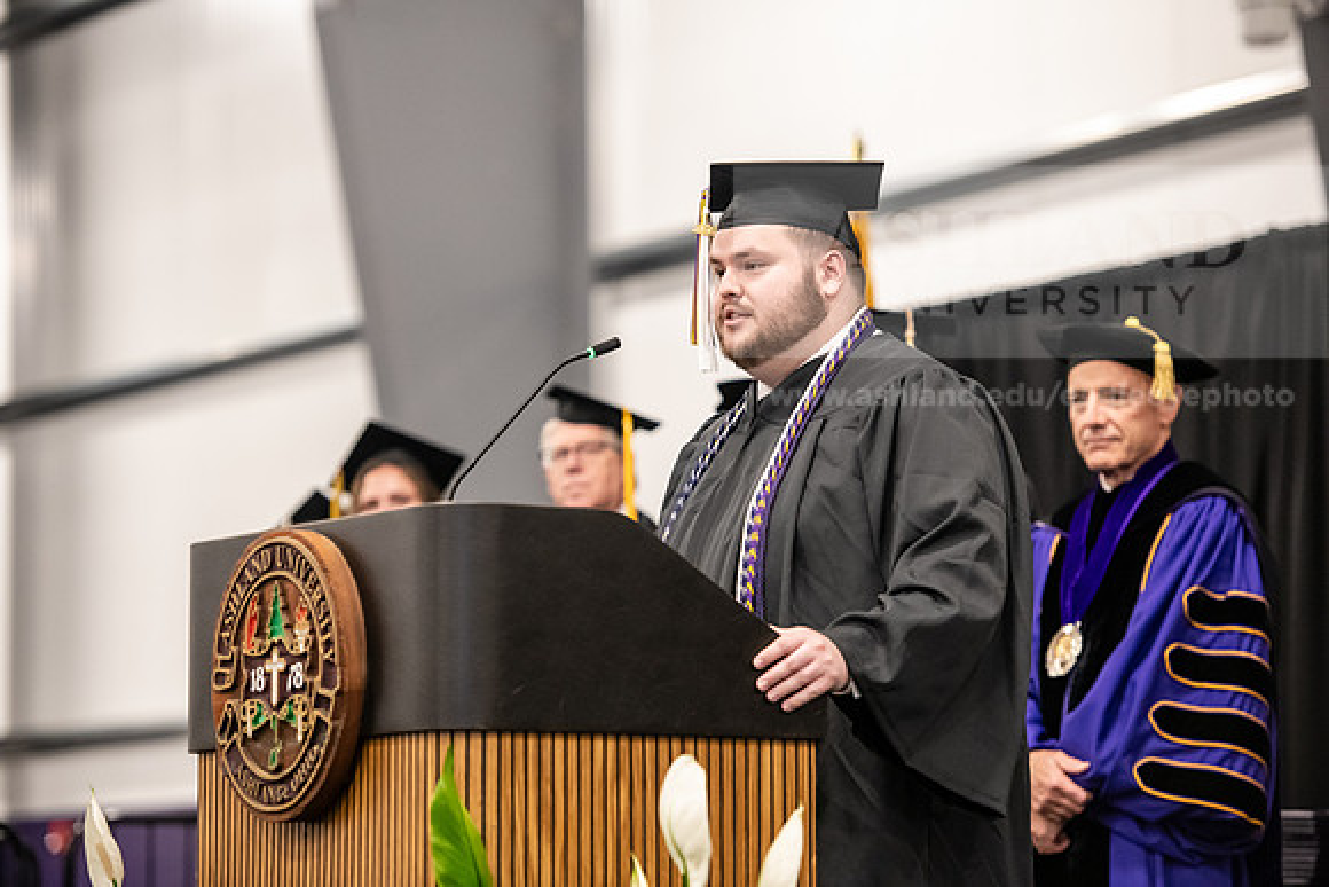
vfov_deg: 10.2
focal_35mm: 135
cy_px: 444
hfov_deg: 15.2
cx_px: 664
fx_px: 4985
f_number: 3.2
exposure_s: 1/200
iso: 4000
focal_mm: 135
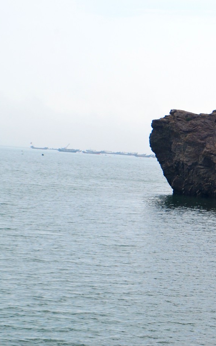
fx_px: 1194
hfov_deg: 10.2
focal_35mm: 127
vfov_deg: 16.5
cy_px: 174
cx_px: 238
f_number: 11
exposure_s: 1/500
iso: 320
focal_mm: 55
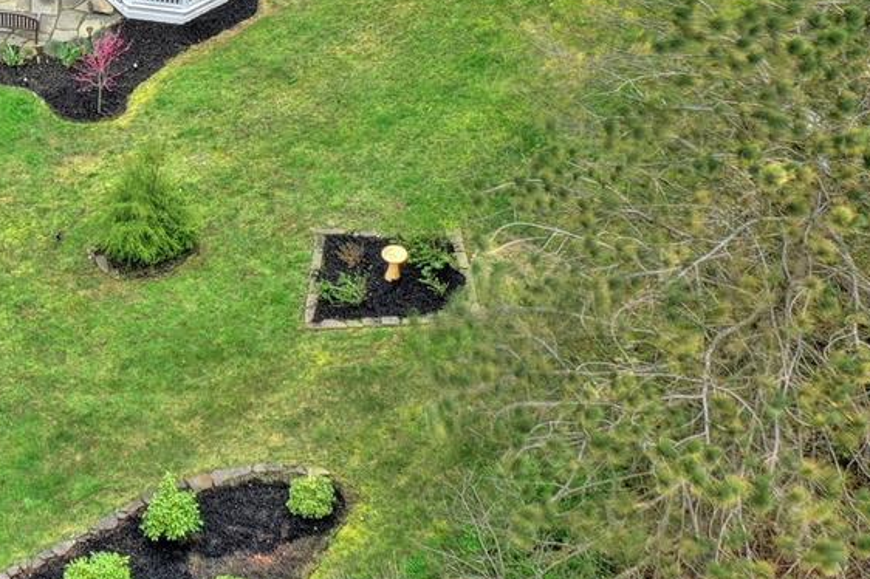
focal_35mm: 102
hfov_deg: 18.8
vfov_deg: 13.2
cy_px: -29
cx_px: -223
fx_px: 2463
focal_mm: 10.3
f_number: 5
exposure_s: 1/200
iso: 100
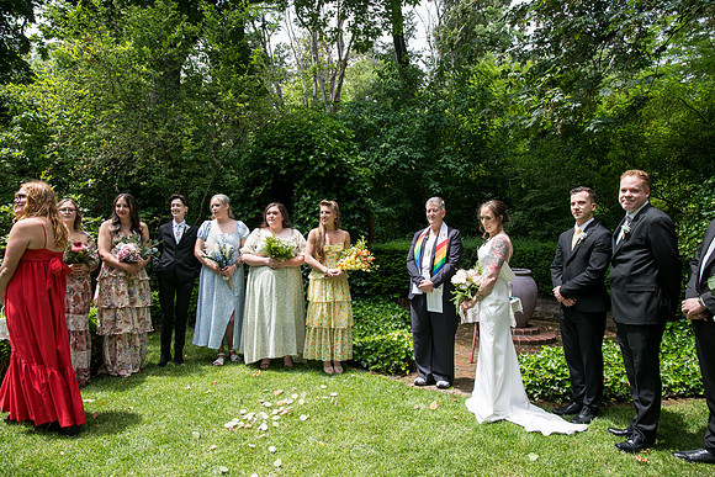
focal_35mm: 24
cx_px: 358
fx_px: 477
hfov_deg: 73.7
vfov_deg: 53.2
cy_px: 238
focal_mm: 24
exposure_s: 1/400
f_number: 5
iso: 400
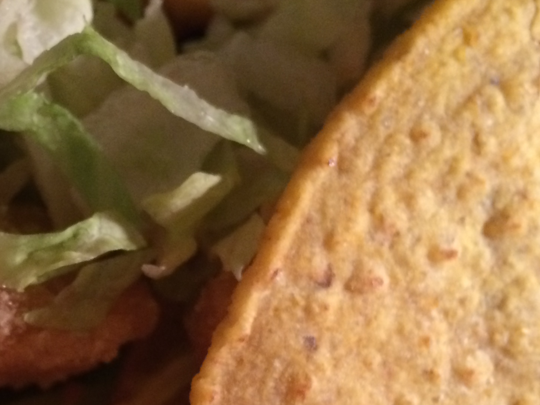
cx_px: 26
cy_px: 321
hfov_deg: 27.3
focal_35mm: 68
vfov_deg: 21.4
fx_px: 1061
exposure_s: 1/30
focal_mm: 4.12
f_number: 2.2
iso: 320
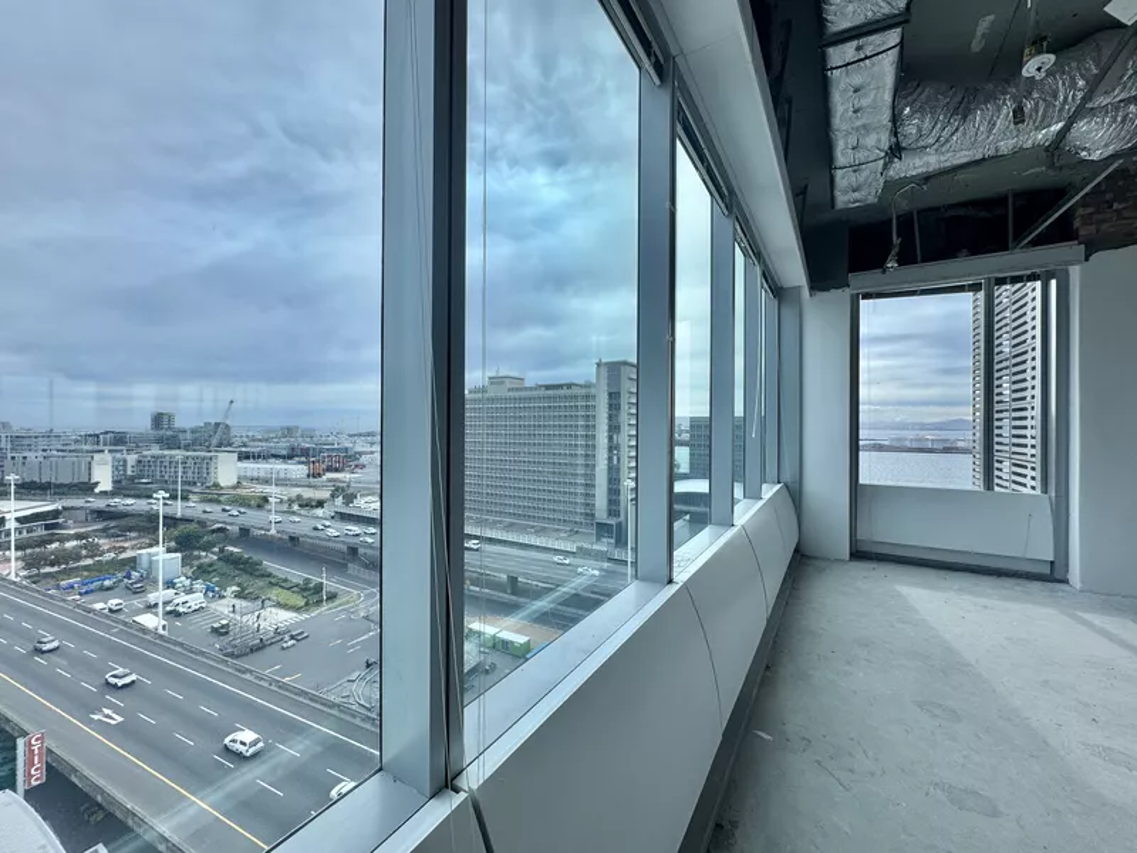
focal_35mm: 14
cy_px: 426
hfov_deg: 102.1
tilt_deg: -0.6
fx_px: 460
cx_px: 568
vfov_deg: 85.7
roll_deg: -0.3
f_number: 2.2
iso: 40
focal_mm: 2.22
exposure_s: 1/899
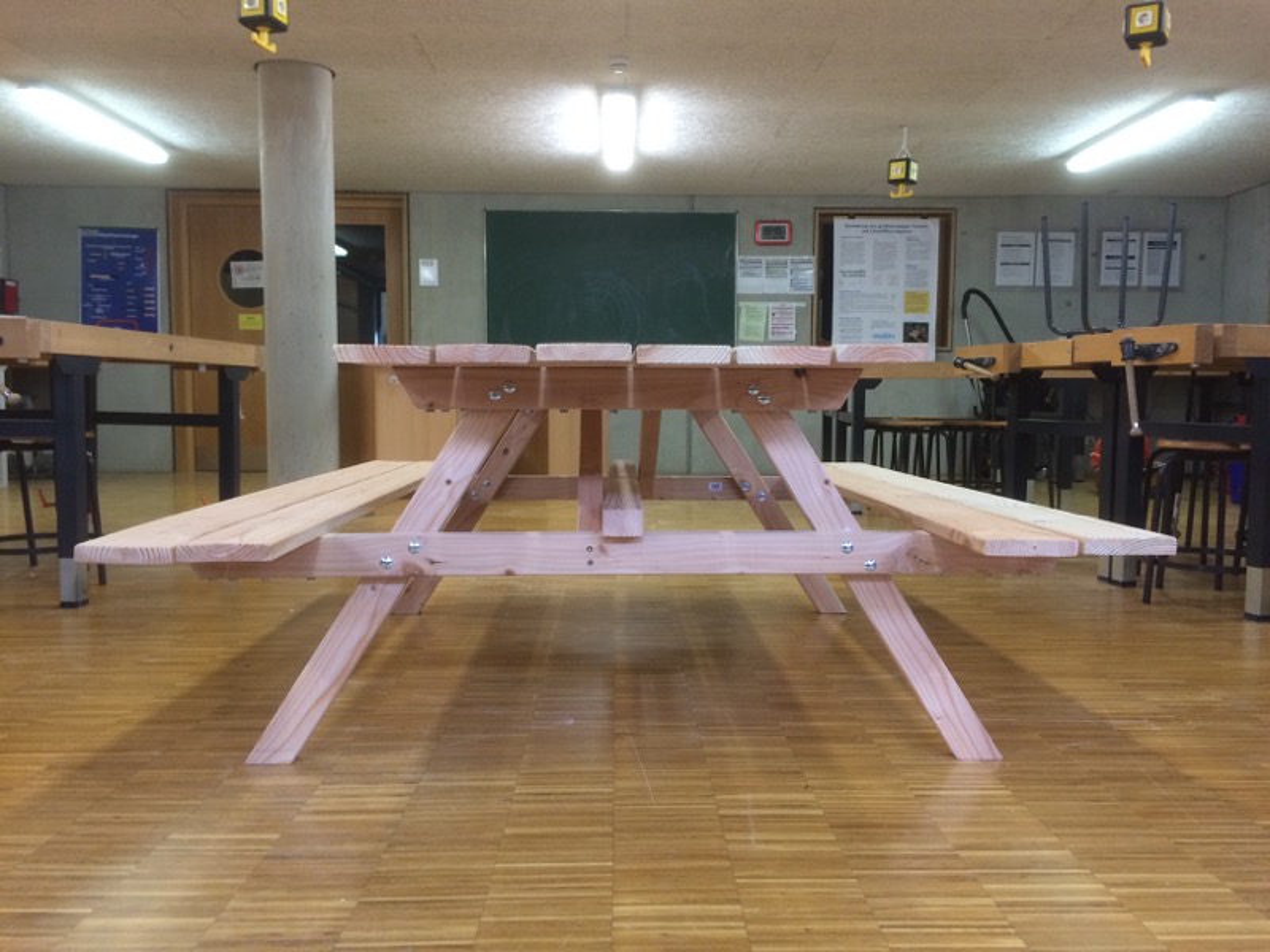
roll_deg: -0.3
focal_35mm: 29
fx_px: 1064
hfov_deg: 61.7
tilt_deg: -3.0
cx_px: 635
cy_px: 476
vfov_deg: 48.2
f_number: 2.2
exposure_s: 1/33
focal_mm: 4.15
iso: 80
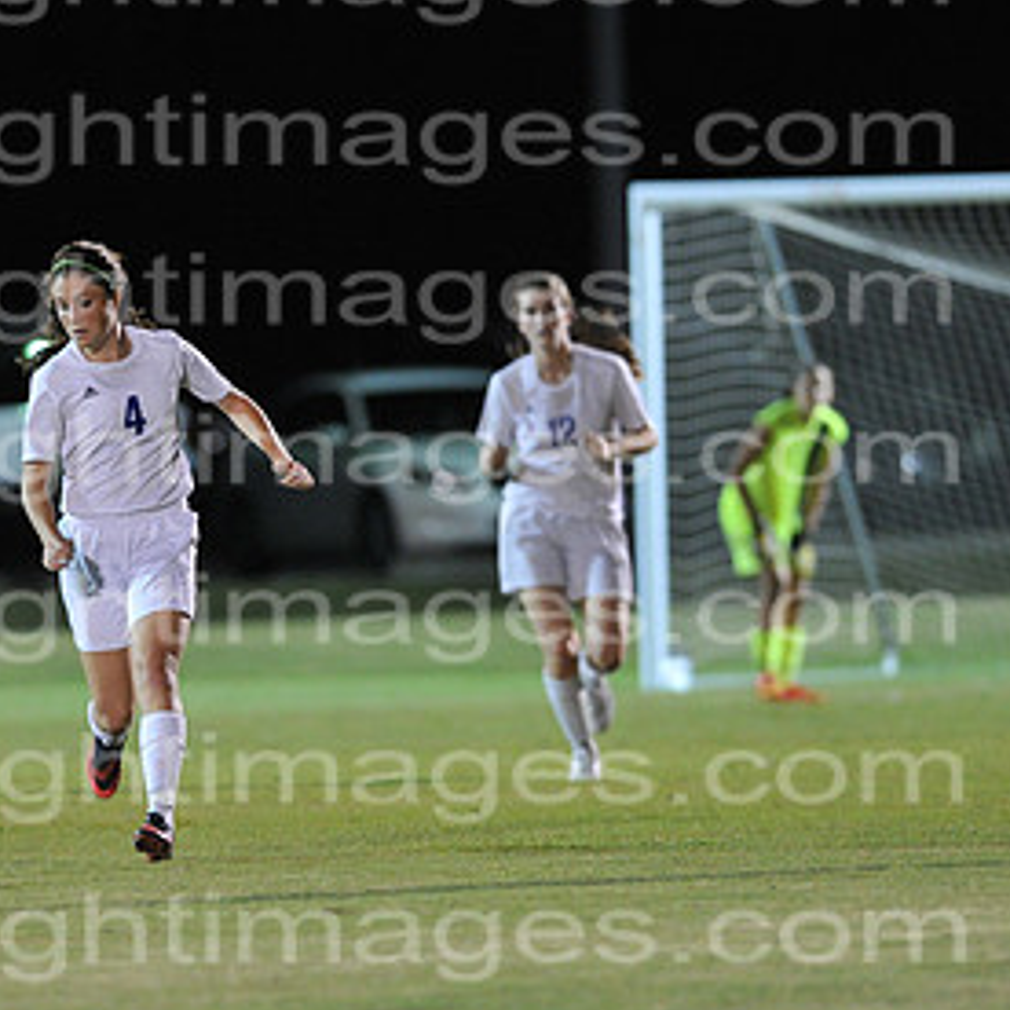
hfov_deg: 3.3
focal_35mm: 535
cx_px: 139
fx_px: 17661
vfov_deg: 3.3
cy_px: 538
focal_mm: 300
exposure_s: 1/400
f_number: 4
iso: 5000
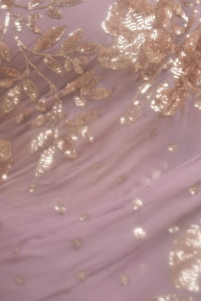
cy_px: 81
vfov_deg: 28.1
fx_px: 594
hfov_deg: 19.2
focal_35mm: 71
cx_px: 98
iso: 160
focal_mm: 35
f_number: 1.8
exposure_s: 1/640
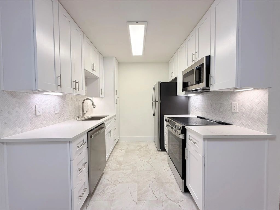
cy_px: 105
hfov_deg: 102.1
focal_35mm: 14
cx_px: 140
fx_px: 113
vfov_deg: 85.7
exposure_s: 1/120
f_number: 2.2
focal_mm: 2.22
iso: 80
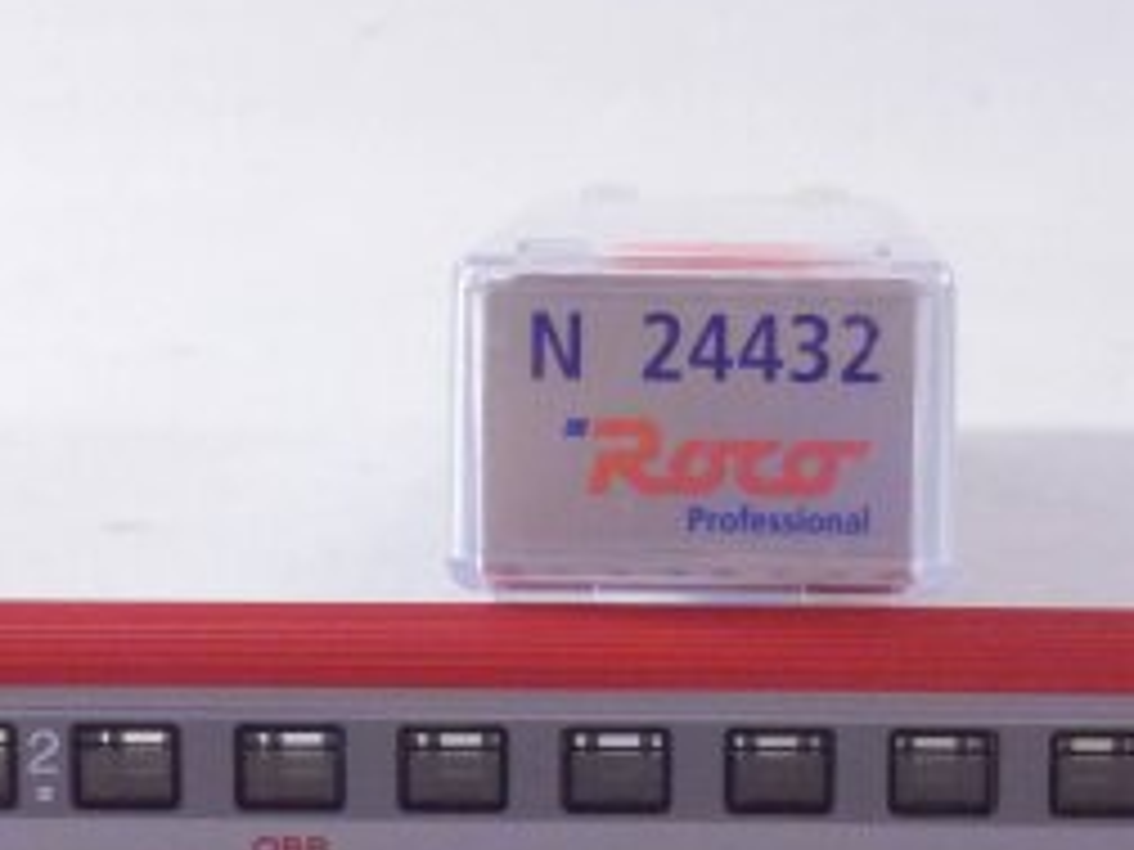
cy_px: 661
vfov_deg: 9.4
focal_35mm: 157
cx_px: 693
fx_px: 5143
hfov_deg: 12.6
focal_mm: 11.9
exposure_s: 1/160
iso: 1000
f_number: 4.4
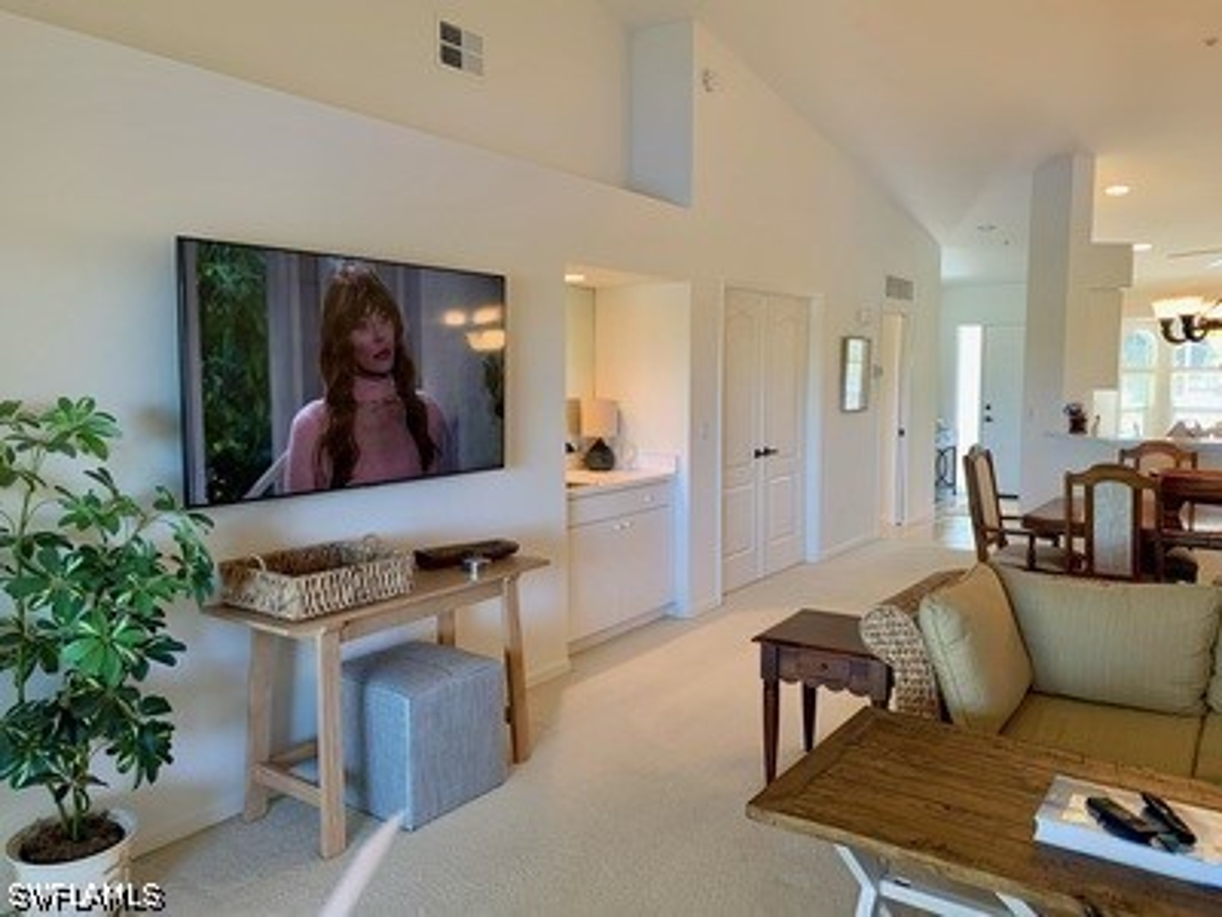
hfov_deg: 67.3
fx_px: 918
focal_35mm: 26
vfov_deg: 53.1
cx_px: 611
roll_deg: -0.2
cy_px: 458
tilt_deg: -4.6
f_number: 1.8
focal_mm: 4.25
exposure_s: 1/60
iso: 125
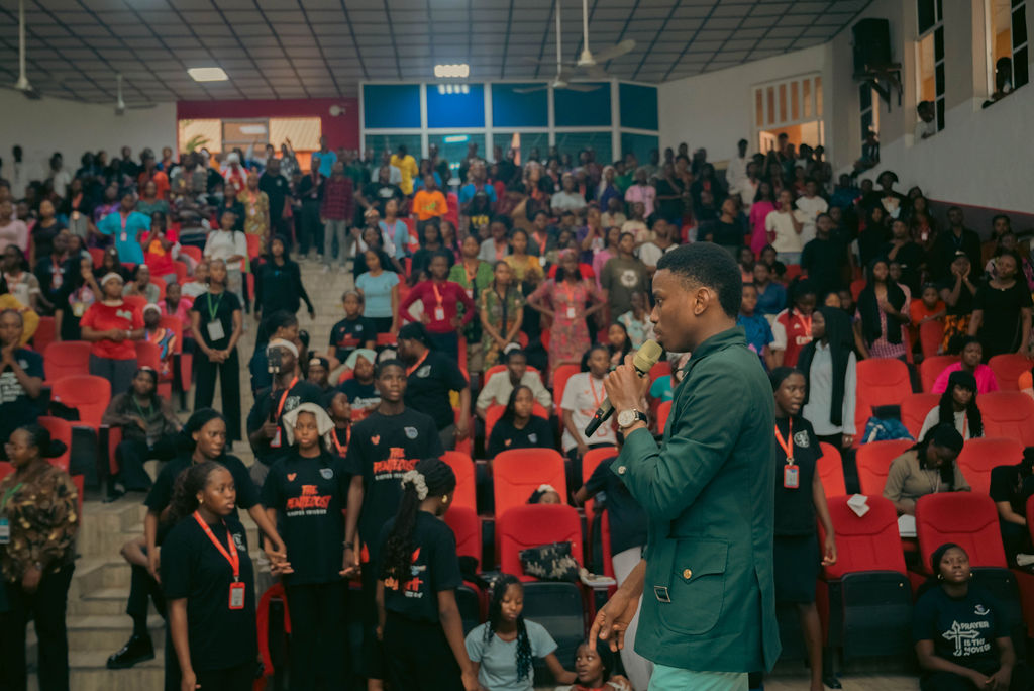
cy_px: 346
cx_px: 517
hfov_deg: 51.3
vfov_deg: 35.6
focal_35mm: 37
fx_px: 1076
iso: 1600
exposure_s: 1/200
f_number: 4
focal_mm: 34
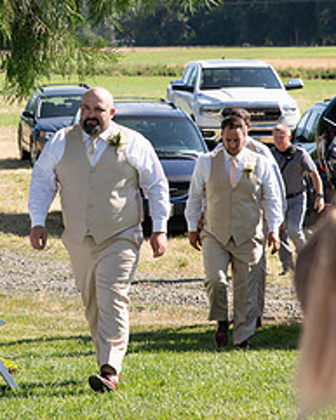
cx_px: 92
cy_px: 70
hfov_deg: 7.4
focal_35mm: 210
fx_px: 2609
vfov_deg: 9.2
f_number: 7.1
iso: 200
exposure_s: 1/400
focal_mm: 120
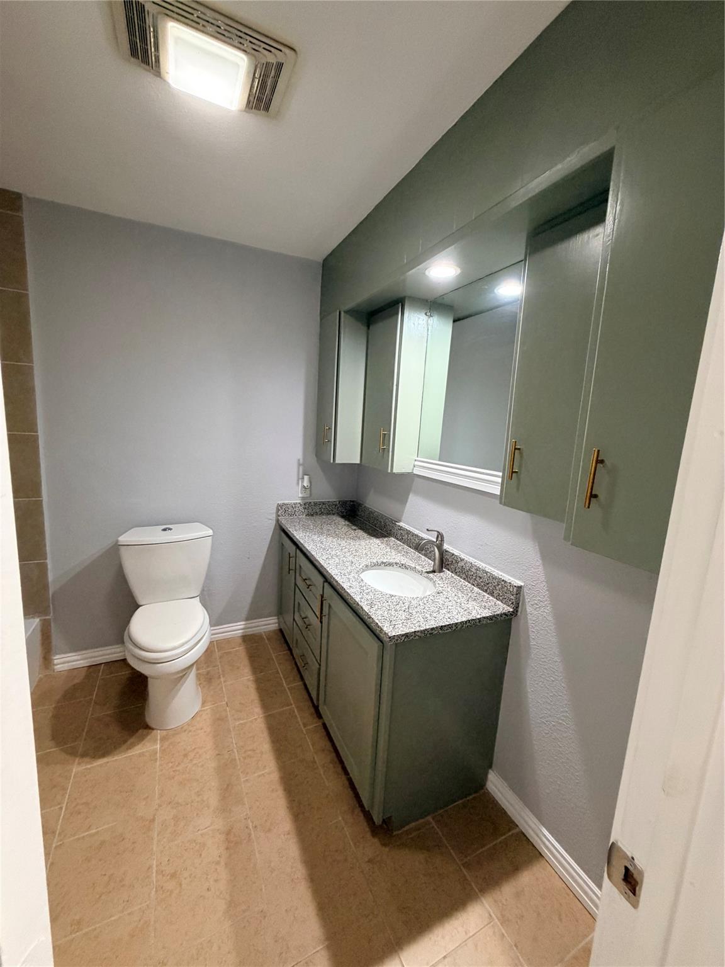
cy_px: 484
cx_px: 362
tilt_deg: -6.5
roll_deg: -3.7
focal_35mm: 14
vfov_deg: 102.1
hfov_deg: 85.7
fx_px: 391
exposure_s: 1/60
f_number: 2.2
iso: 400
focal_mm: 2.22
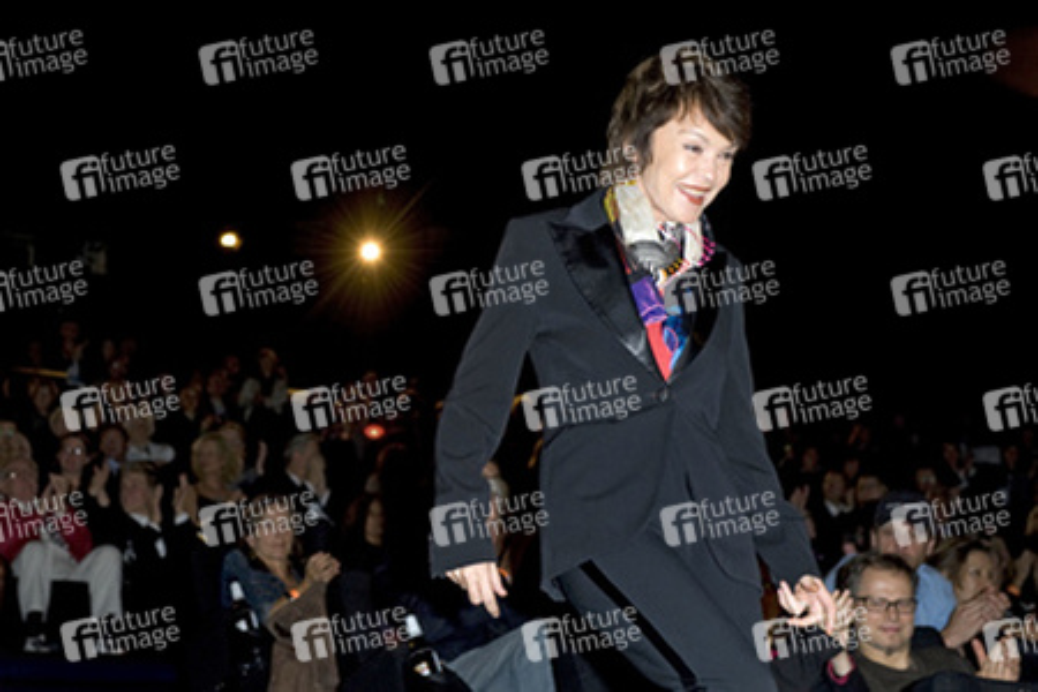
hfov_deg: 33.4
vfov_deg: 22.6
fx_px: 1730
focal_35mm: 60
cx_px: 519
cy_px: 346
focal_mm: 60
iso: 1000
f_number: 4.5
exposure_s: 1/100
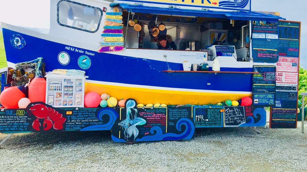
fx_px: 260
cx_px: 154
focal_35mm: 32
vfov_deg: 36.4
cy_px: 64
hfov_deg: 61.0
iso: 32
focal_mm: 4.15
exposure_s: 1/1883
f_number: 2.2
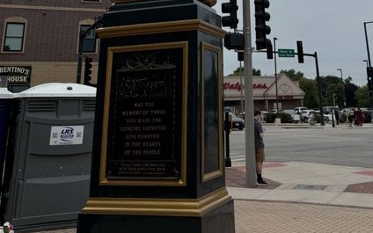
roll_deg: +1.9
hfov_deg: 41.5
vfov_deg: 23.8
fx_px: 488
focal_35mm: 48
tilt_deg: +20.2
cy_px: -66
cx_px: 236
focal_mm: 6.76
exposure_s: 1/8130
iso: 80
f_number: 1.78
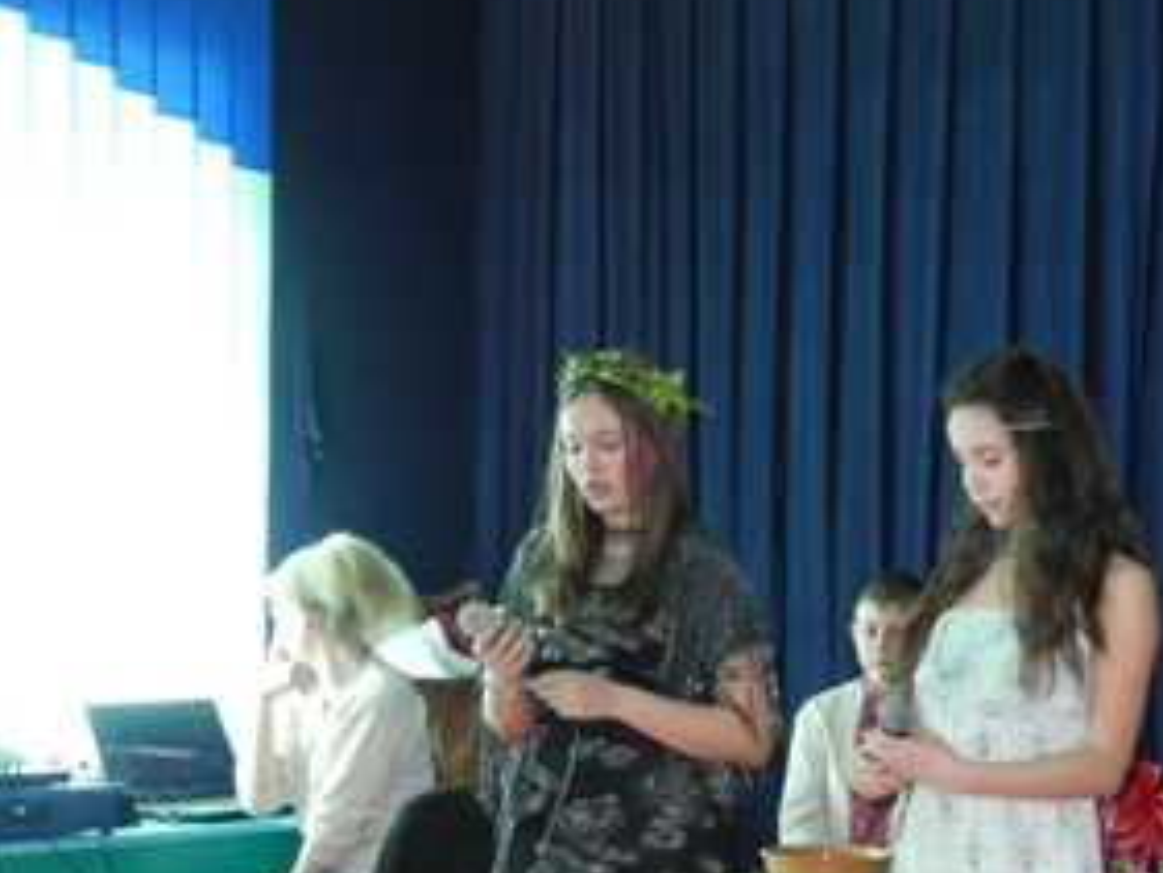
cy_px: 782
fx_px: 2487
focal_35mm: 74
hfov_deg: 25.7
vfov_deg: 19.6
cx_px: 991
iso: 200
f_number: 3.2
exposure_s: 1/30
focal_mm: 8.1
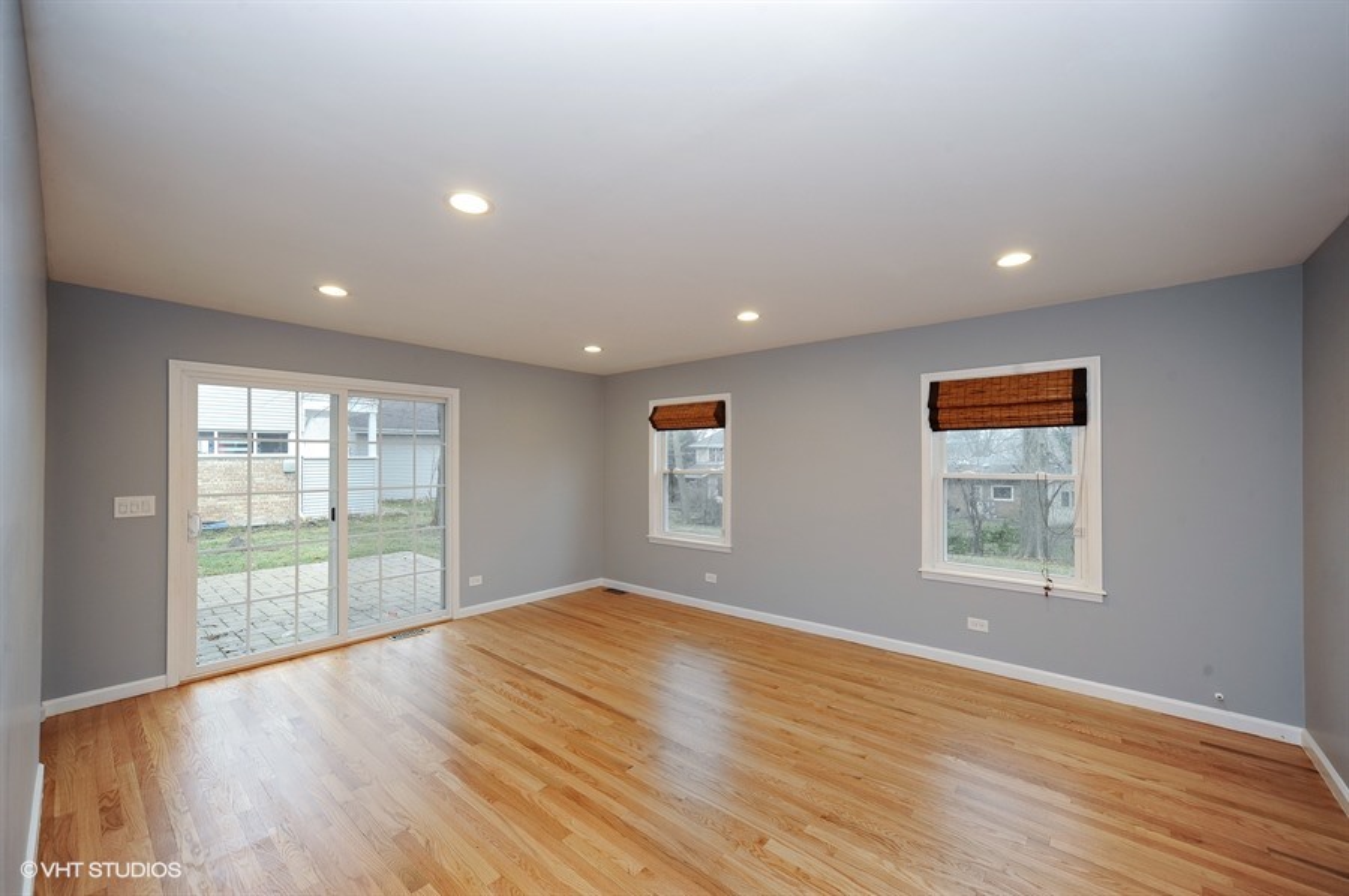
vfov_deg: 81.1
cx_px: 674
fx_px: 524
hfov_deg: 104.3
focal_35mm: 14
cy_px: 448
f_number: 8
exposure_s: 1/8
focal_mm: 14
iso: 200
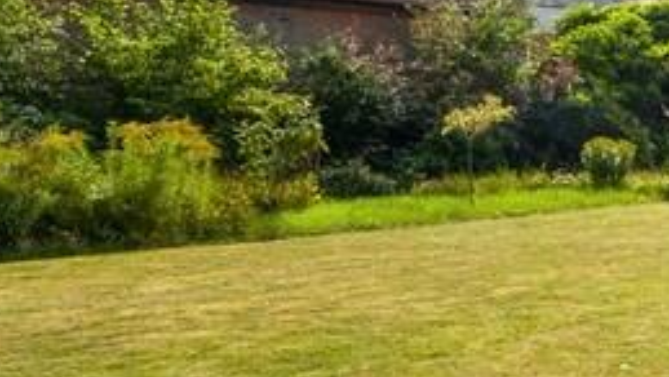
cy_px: 31
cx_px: 1116
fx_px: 1100
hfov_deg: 23.3
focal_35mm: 62
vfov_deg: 19.1
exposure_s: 1/640
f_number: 9
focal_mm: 10.1
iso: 160
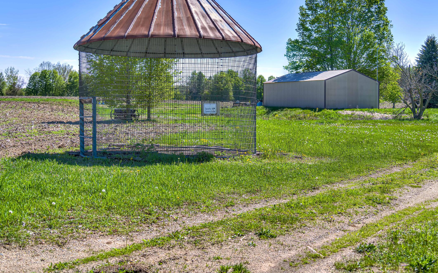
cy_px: 77
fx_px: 585
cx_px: 224
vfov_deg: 26.1
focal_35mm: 49
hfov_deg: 41.1
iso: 200
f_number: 3.2
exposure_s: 1/3200
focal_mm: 34
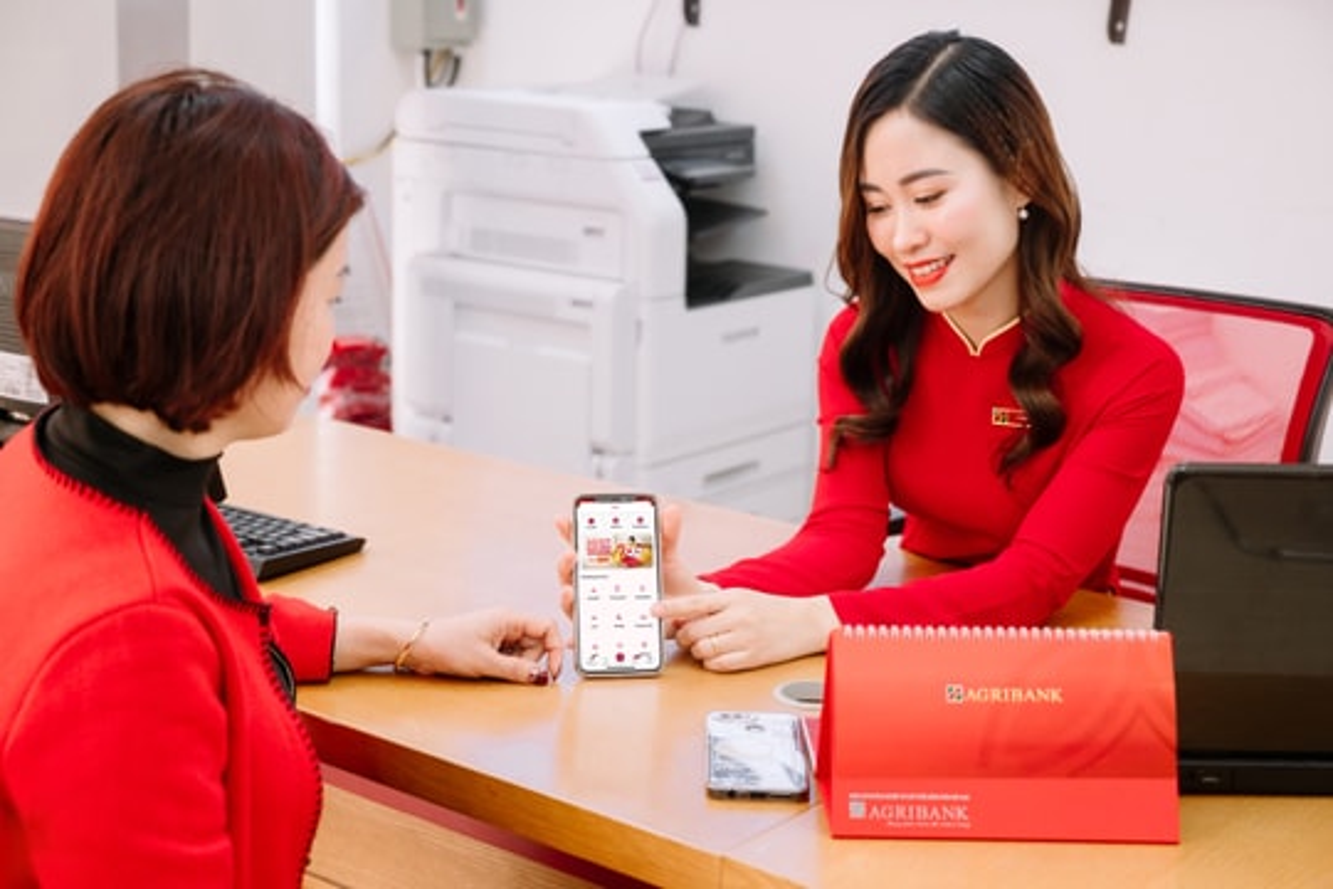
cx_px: 666
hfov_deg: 48.5
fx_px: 1481
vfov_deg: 33.4
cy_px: 444
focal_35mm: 40
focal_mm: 40
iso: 400
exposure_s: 1/125
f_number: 4
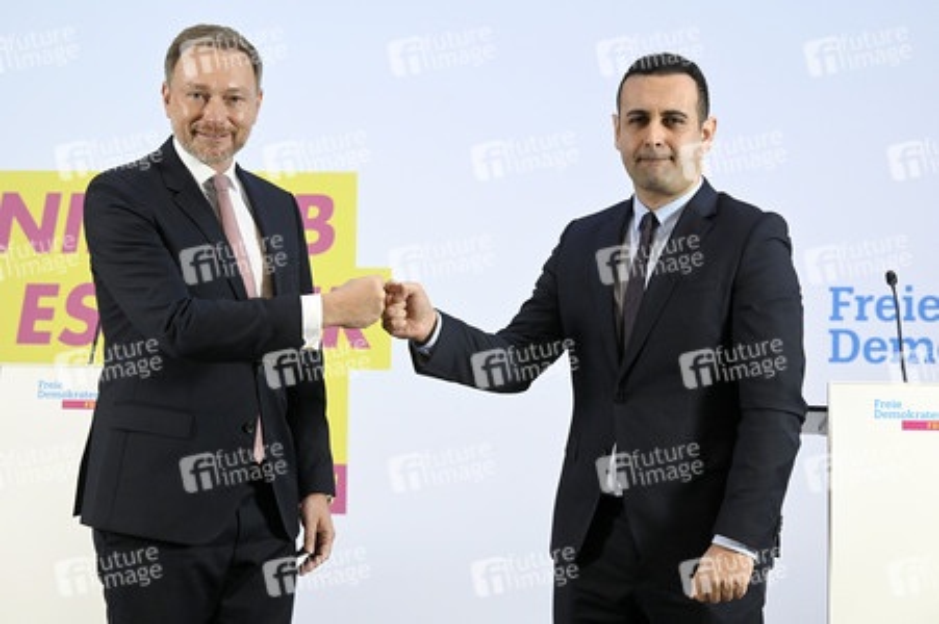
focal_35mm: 70
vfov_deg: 19.4
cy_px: 312
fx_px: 1824
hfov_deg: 28.9
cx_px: 470
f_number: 5.6
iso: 5000
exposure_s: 1/320
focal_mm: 70
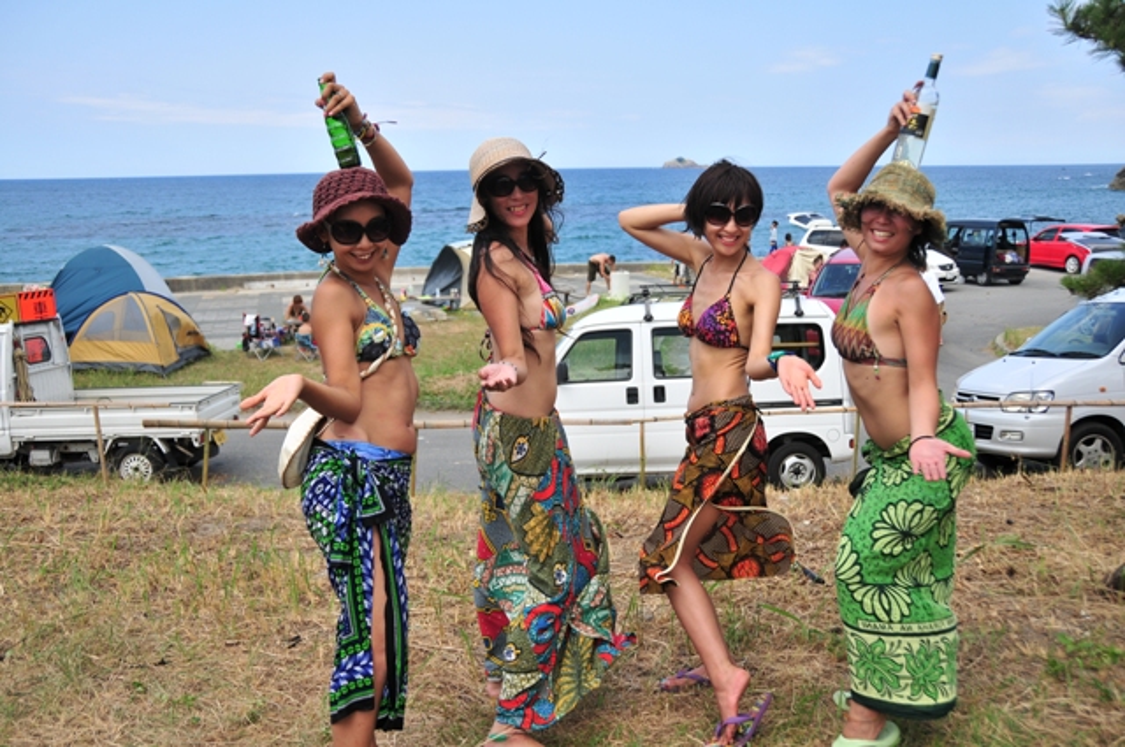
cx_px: 562
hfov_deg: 57.3
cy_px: 374
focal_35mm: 33
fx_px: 1030
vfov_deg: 39.9
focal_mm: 22
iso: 200
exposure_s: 1/1250
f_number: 4
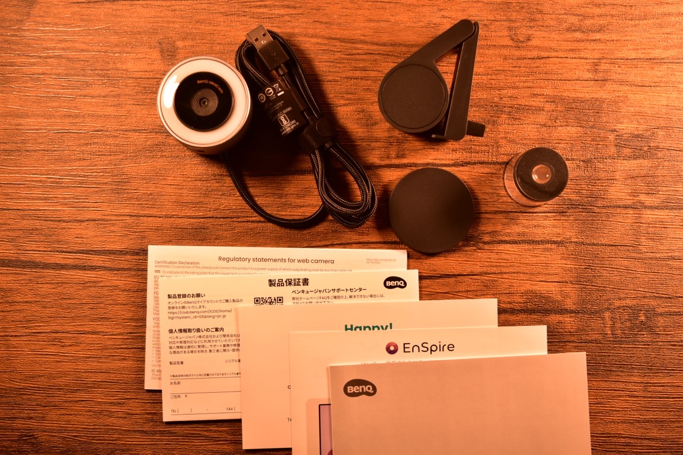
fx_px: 996
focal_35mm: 52
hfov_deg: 37.9
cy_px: 228
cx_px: 342
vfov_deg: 25.8
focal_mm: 35
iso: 800
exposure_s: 1/50
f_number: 5.6
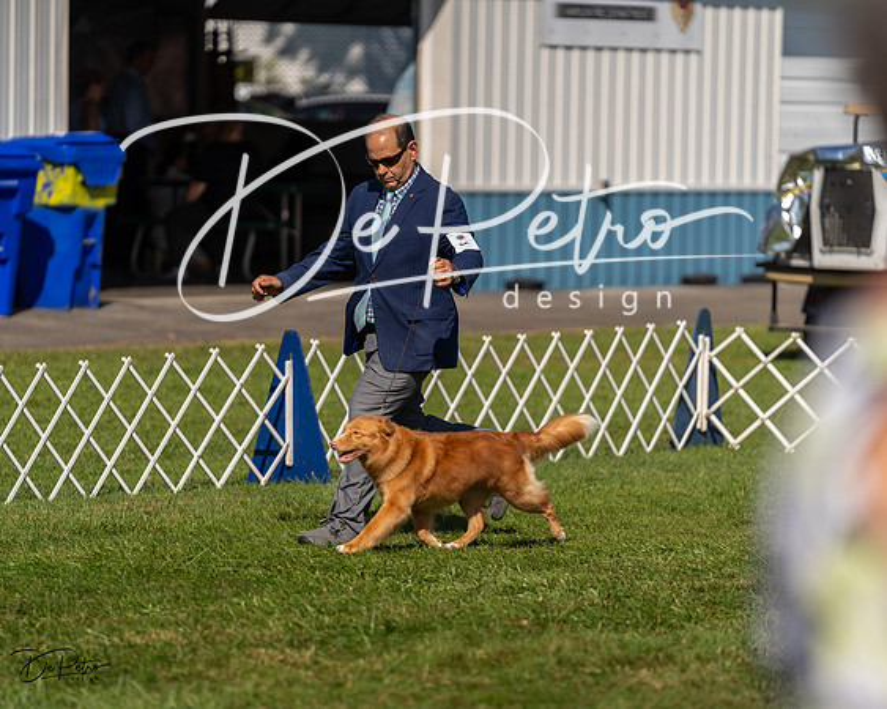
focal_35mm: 225
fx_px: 5911
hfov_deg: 8.6
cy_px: 354
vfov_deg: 6.9
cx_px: 444
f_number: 3.2
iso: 200
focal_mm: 200
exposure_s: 1/3200
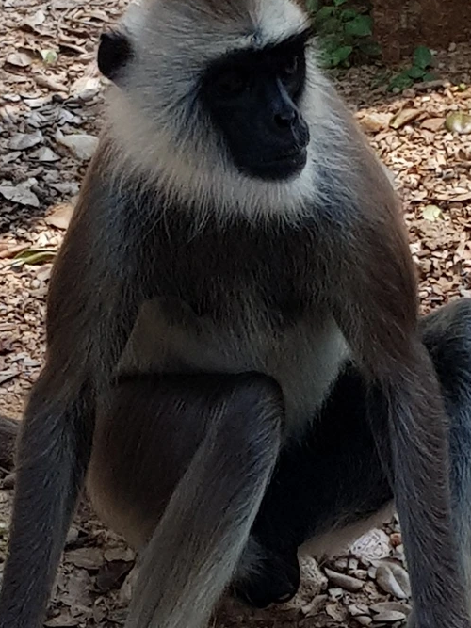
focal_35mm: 78
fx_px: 1416
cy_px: 470
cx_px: 263
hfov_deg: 18.9
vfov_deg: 24.7
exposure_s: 1/562
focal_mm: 4.2
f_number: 1.7
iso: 40
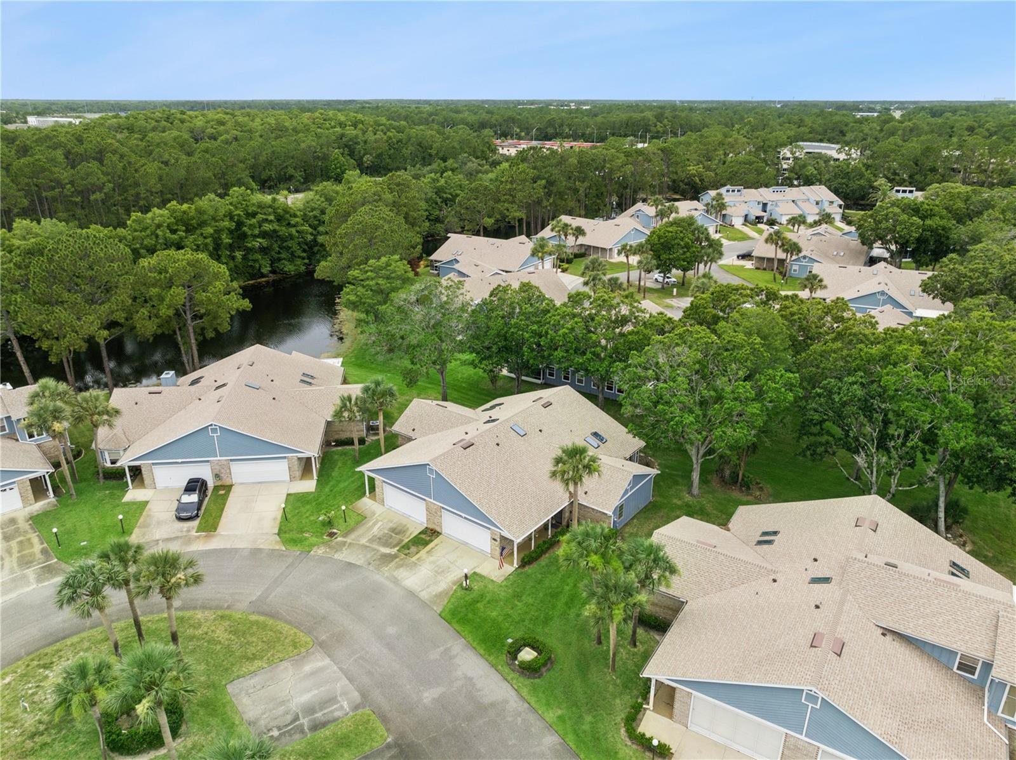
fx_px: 704
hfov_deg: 71.6
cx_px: 508
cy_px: 380
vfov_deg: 56.7
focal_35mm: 24
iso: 100
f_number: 2.8
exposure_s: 1/160
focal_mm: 12.3
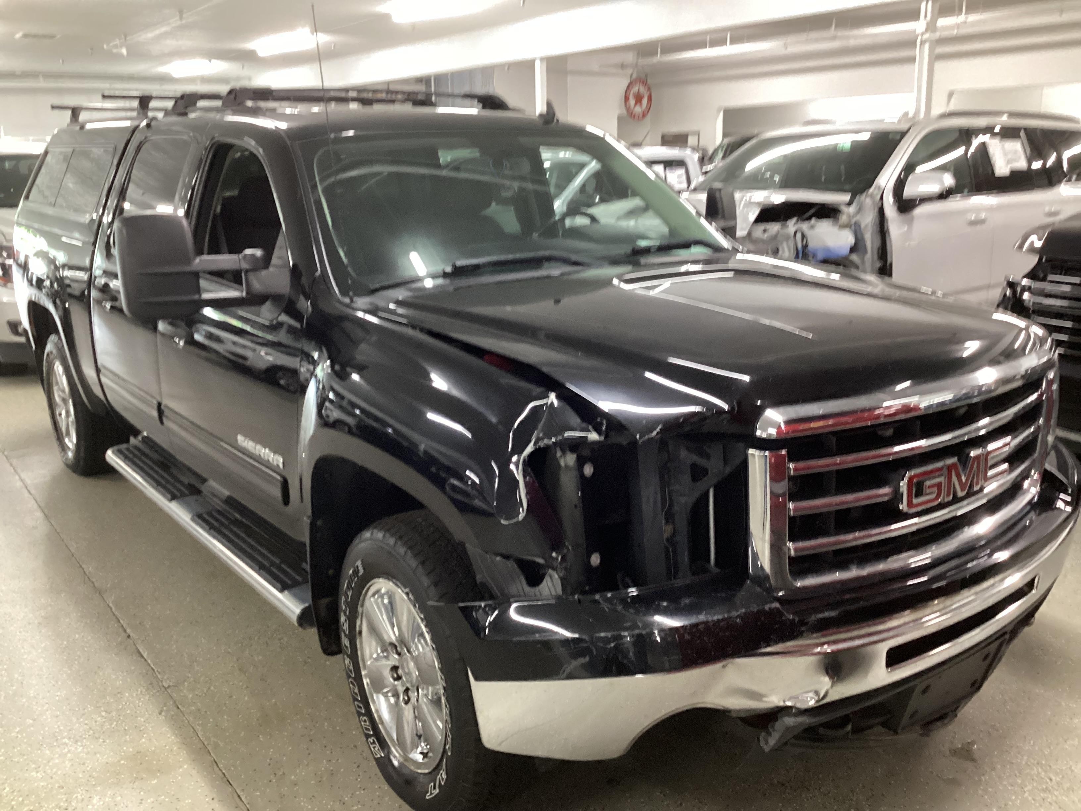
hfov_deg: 58.4
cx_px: 540
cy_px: 406
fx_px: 968
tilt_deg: -15.0
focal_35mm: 31
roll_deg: +1.4
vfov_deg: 45.4
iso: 320
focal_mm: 3.3
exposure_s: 1/33
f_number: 2.4
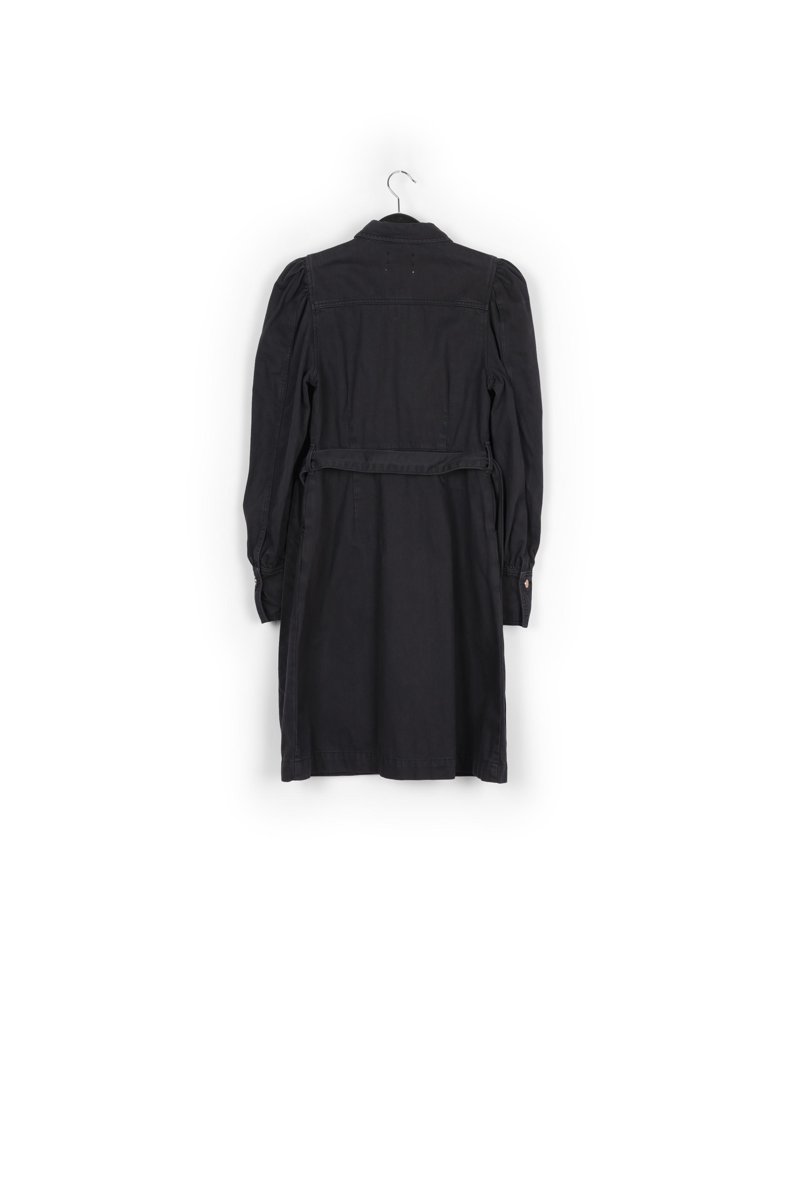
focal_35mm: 38
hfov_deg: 35.0
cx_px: 398
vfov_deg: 50.7
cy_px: 598
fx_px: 1262
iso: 100
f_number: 13
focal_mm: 38
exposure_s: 1/125
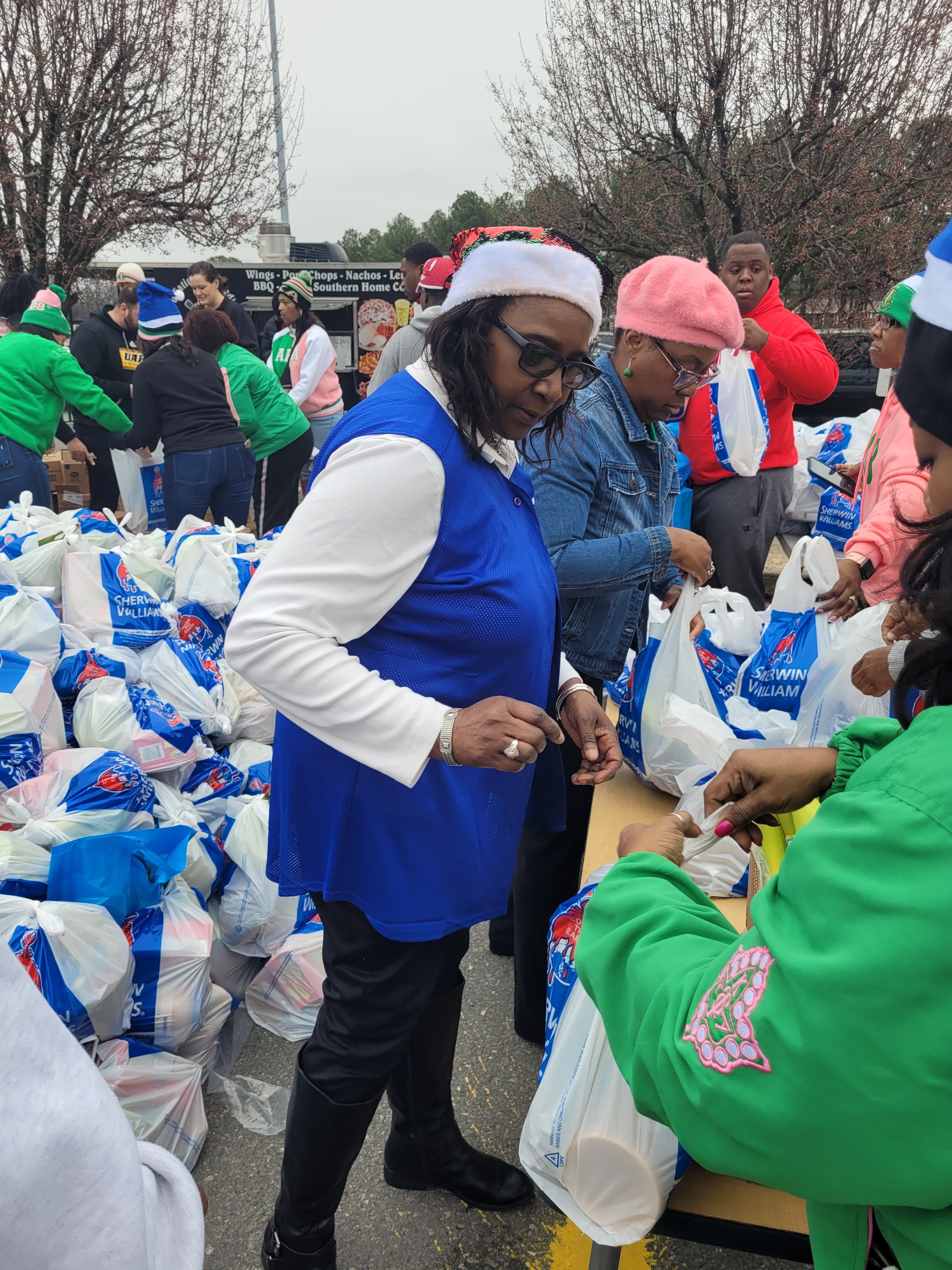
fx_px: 953
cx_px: 476
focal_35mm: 26
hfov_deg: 53.1
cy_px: 635
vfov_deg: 67.3
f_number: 1.8
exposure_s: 1/305
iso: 40
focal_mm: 5.4
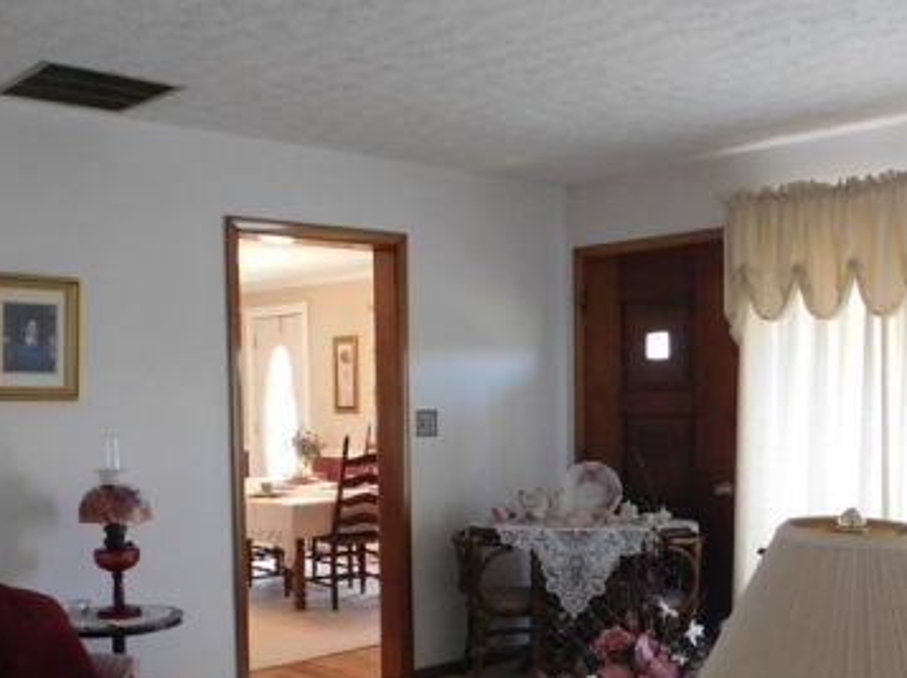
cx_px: 418
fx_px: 1126
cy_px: 452
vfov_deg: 33.2
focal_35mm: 43
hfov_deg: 43.9
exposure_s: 1/30
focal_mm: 4
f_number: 3
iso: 400
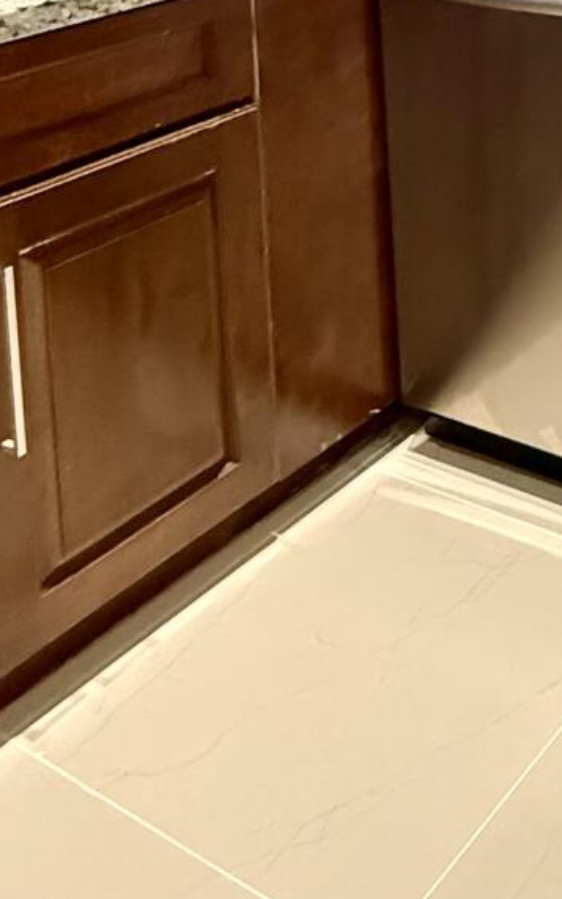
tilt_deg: -6.2
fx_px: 1274
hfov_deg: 22.3
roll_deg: +1.0
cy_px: -181
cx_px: 730
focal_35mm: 52
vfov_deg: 32.2
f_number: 2.2
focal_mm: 2.22
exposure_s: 1/40
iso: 1000
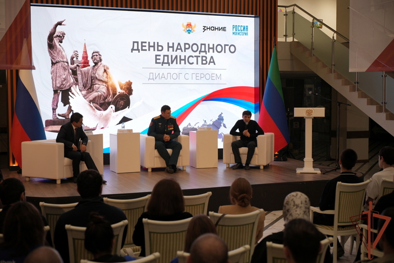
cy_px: 132
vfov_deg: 27.5
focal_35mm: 49
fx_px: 536
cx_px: 197
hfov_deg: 40.3
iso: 200
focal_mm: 49
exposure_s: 1/125
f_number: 2.8
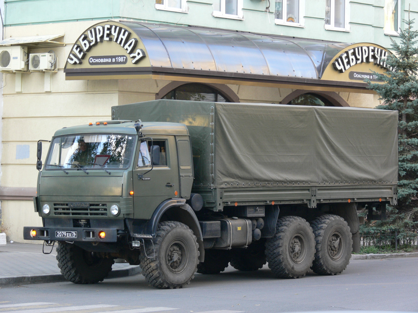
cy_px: 156
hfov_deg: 14.3
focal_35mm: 138
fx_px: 1667
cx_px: 209
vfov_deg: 10.7
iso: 100
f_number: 5
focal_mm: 29.3
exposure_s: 1/15
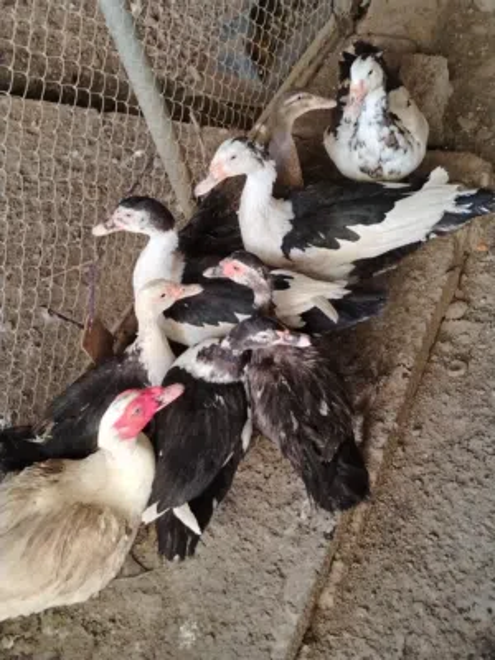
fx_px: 915
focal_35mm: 48
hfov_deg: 30.3
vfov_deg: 39.7
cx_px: 248
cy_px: 330
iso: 481
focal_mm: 5.25
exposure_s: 1/50
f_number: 1.75
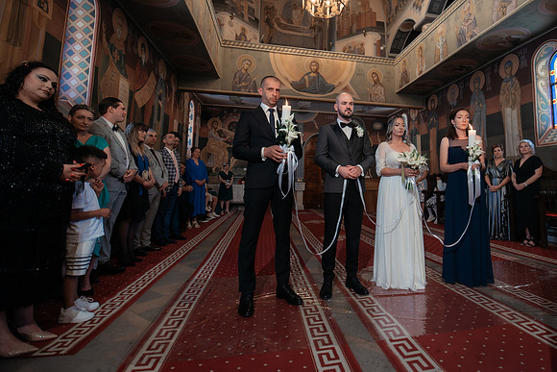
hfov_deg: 89.3
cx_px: 332
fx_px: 277
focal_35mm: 18
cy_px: 162
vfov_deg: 67.5
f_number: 2.8
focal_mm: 15
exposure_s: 1/125
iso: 1600
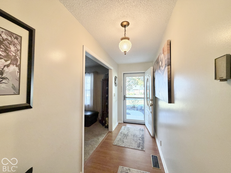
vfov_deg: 85.7
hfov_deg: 102.1
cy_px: 86
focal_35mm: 14
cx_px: 116
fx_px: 93
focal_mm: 2.22
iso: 200
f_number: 2.2
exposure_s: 1/60
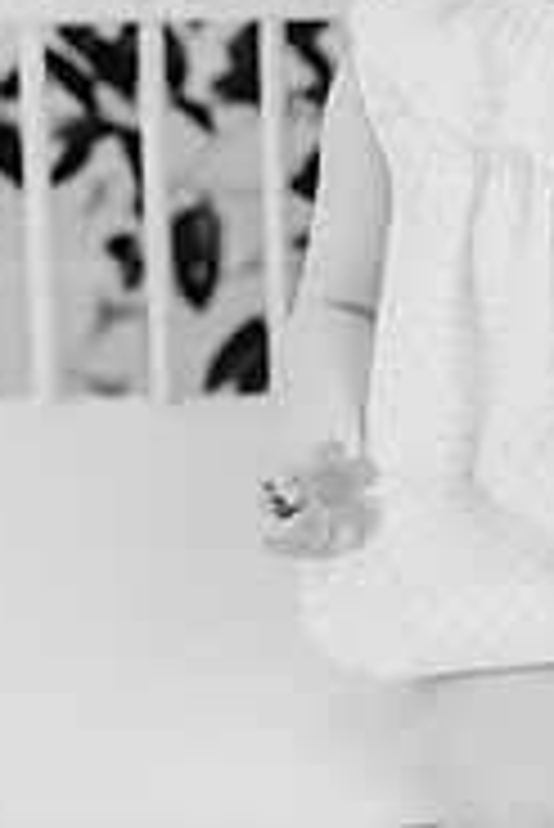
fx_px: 2811
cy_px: 122
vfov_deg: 16.6
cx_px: 572
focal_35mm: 122
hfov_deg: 11.1
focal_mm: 50
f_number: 2.5
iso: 125
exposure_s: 1/160
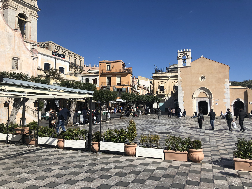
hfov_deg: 63.4
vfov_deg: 49.7
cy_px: 94
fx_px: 204
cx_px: 126
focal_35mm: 28
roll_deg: +1.1
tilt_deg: +4.0
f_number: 1.8
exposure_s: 1/3436
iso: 25
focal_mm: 4
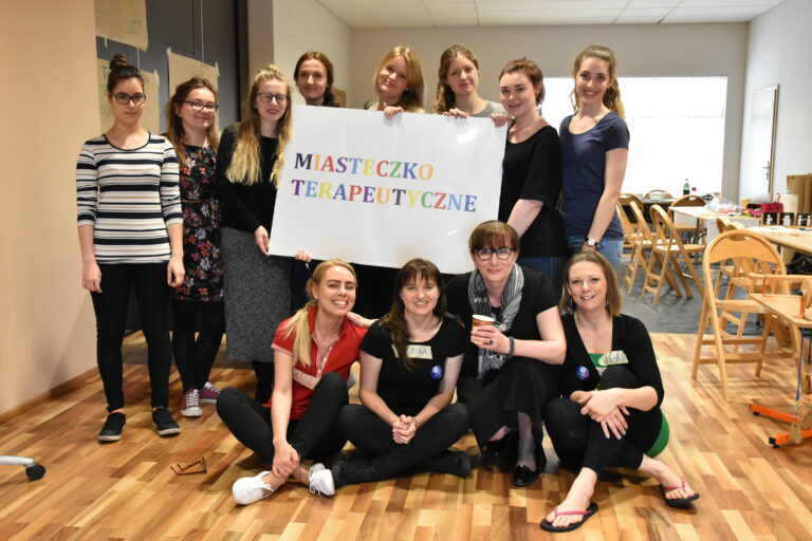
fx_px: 812
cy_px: 270
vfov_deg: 36.9
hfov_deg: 53.1
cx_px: 406
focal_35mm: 36
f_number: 6.3
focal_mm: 24
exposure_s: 1/30
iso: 3200
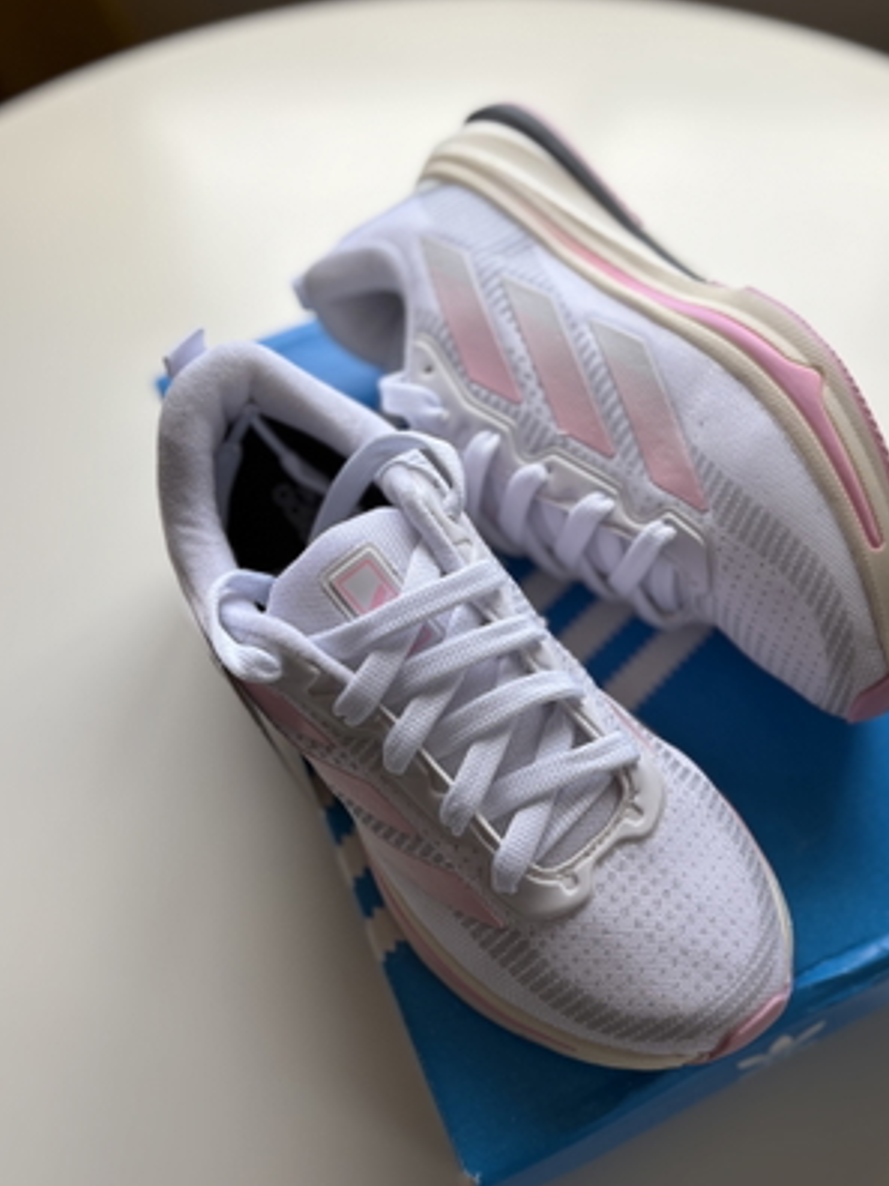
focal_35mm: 35
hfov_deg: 40.3
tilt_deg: -63.5
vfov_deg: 52.6
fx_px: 1198
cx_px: 569
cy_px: 606
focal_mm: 5.96
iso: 50
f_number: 1.6
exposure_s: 1/459
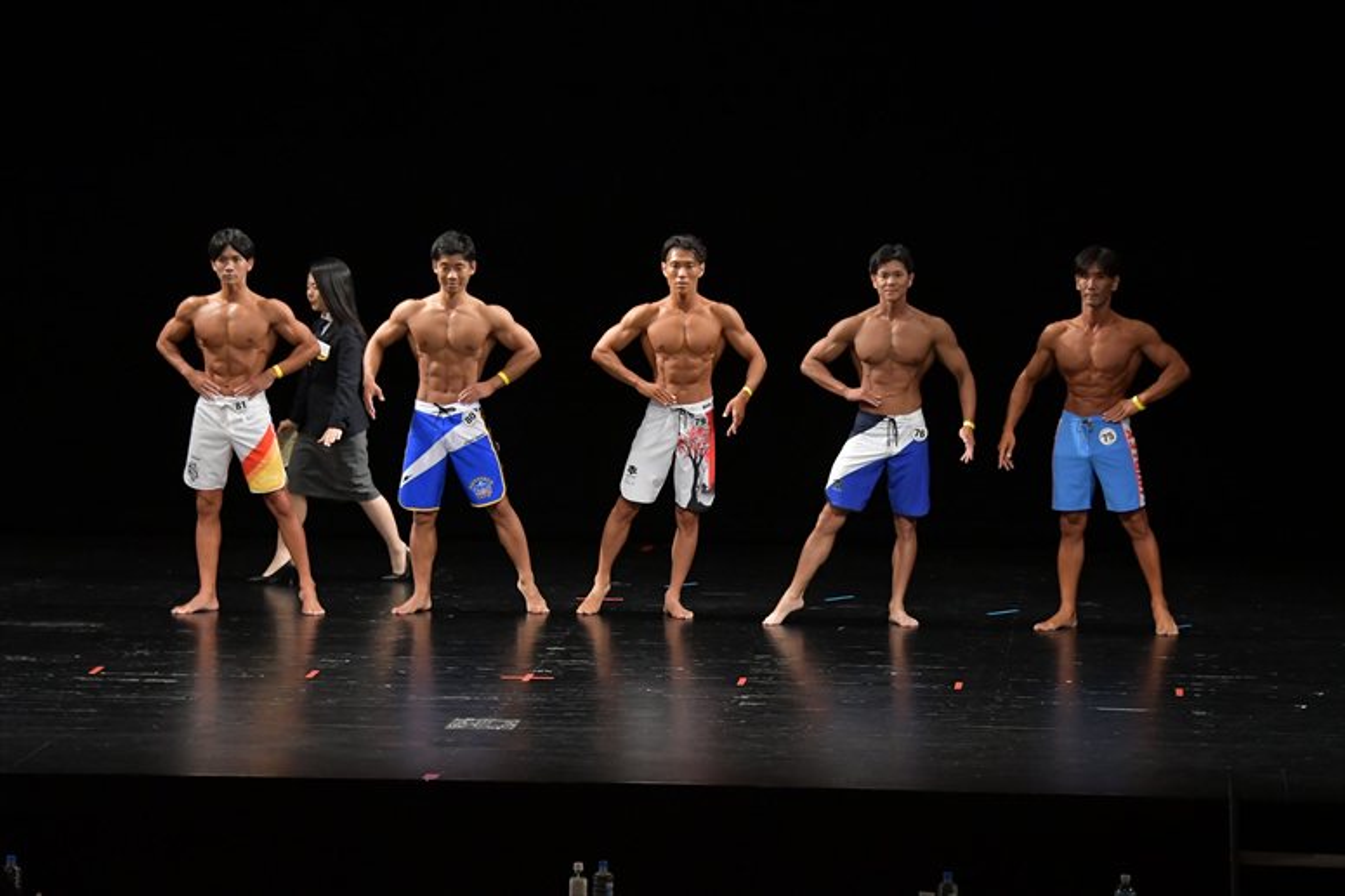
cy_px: 448
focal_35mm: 147
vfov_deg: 9.3
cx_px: 672
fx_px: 5489
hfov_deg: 14.0
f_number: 5.6
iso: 3200
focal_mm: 98
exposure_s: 1/400
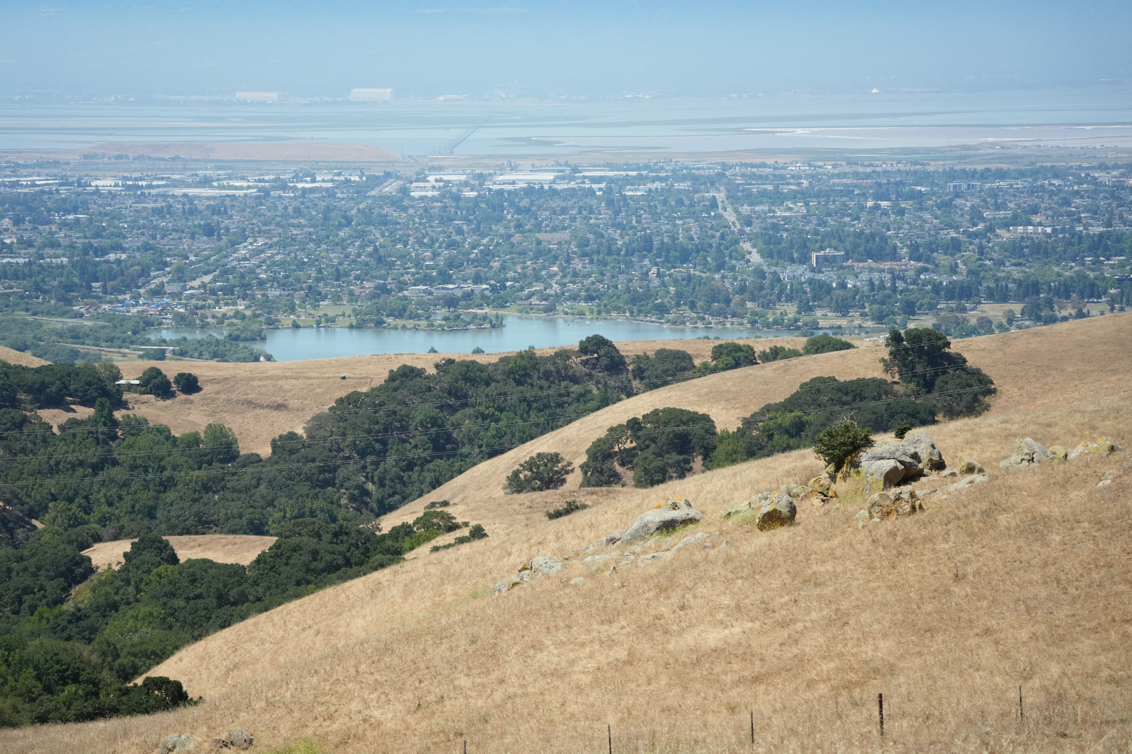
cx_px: 517
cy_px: 352
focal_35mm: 118
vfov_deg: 11.6
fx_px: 3710
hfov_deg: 17.3
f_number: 5.6
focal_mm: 108
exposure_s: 1/3200
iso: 800
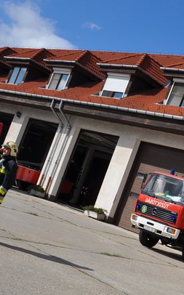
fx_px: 490
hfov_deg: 20.0
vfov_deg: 33.3
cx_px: 215
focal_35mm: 61
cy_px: 191
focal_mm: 18
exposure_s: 1/400
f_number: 10
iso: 200
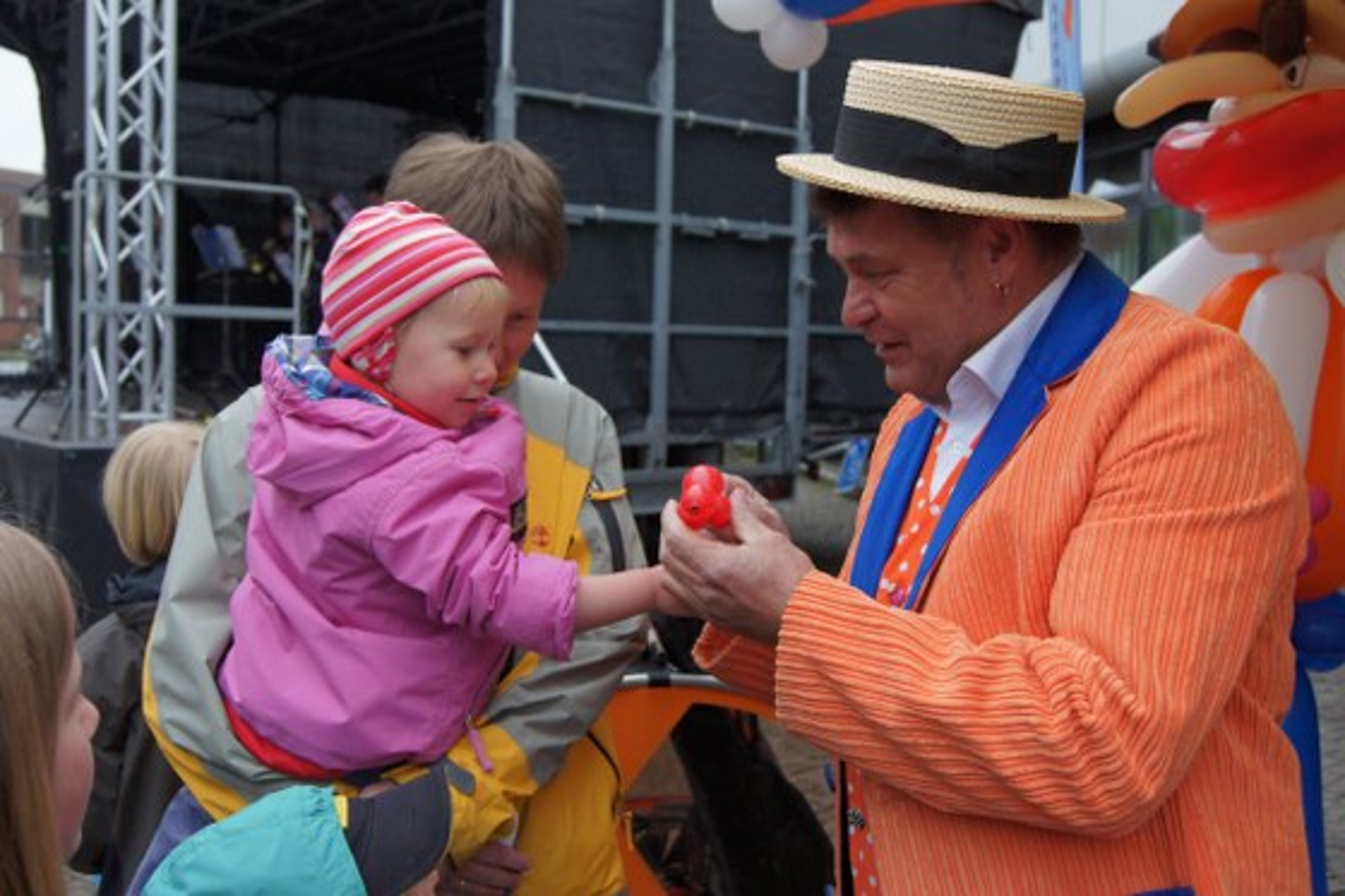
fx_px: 1457
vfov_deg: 34.2
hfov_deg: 49.6
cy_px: 448
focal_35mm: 39
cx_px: 672
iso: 800
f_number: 5
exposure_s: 1/800
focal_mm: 26
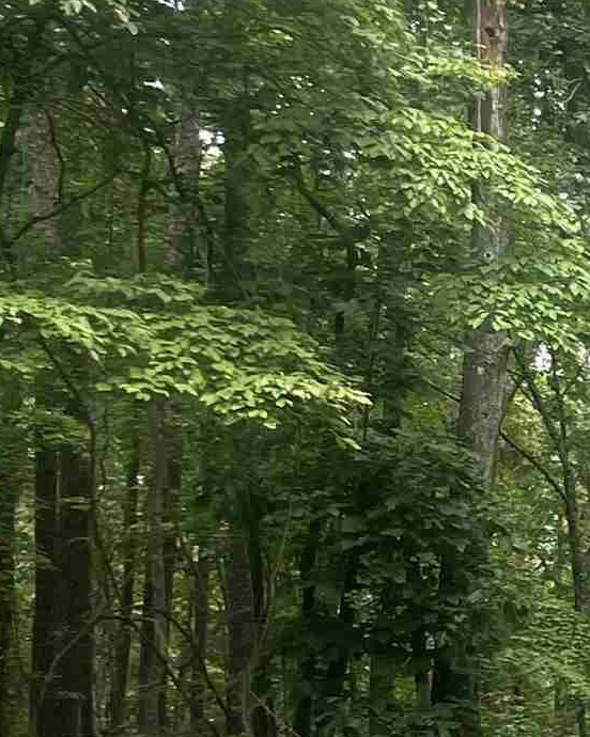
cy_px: 657
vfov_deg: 16.8
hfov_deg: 10.9
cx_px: 1533
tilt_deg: +2.5
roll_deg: +0.2
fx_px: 2466
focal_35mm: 113
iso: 40
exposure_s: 1/121
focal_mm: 4.2
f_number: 1.6
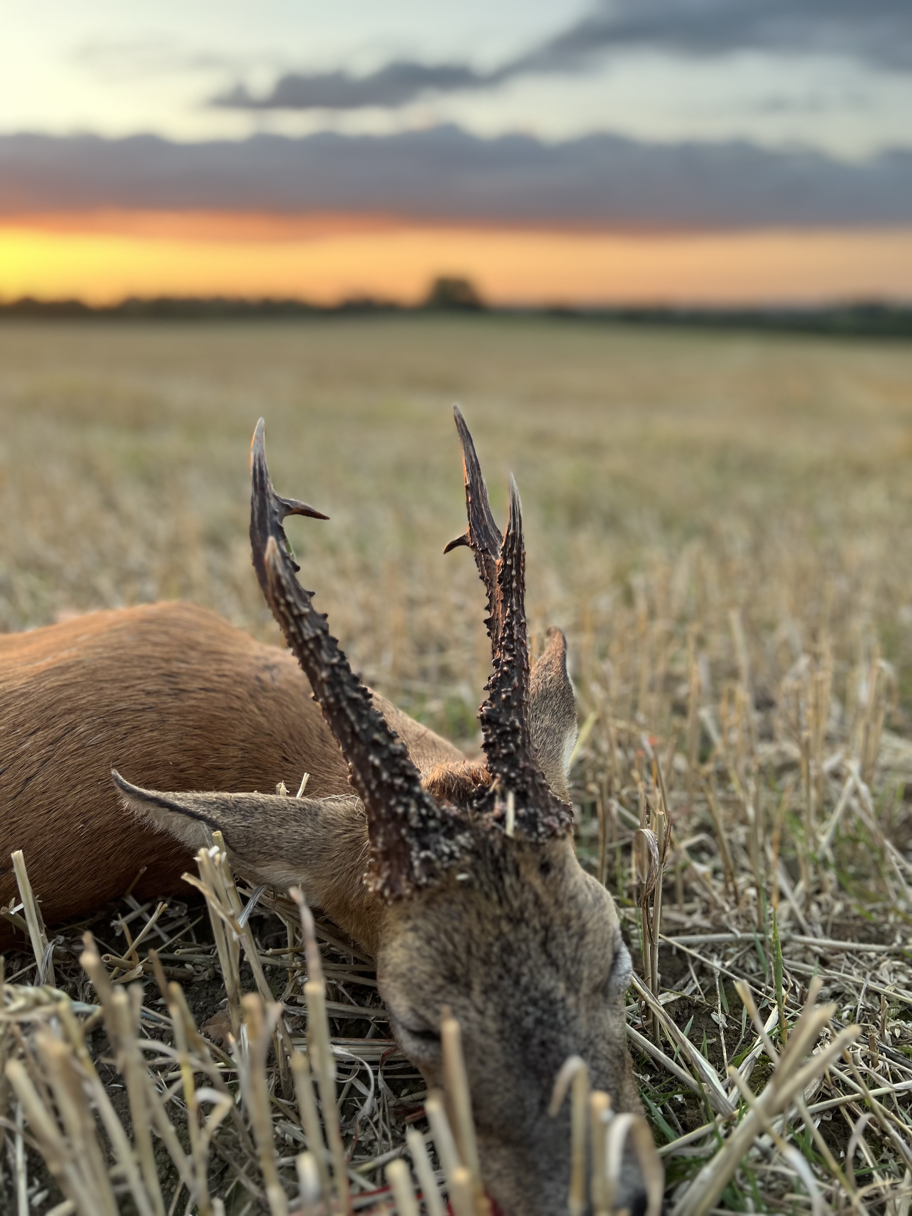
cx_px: 456
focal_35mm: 26
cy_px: 608
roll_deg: +0.7
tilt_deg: -17.1
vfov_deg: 67.3
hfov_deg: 53.1
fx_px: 913
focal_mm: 5.7
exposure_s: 1/121
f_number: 1.5
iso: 50
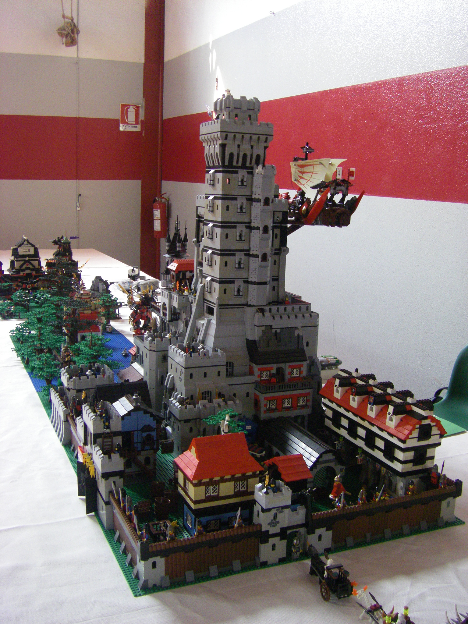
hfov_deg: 37.7
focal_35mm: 38
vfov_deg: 49.0
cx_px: 234
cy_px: 312
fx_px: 685
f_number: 3.5
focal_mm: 6.3
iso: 500
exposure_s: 1/50
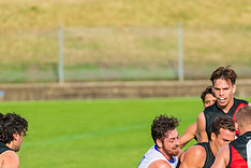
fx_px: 6909
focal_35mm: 991
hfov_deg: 2.1
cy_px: 194
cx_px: 252
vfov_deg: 1.4
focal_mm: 400
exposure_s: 1/3200
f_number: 6
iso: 1000
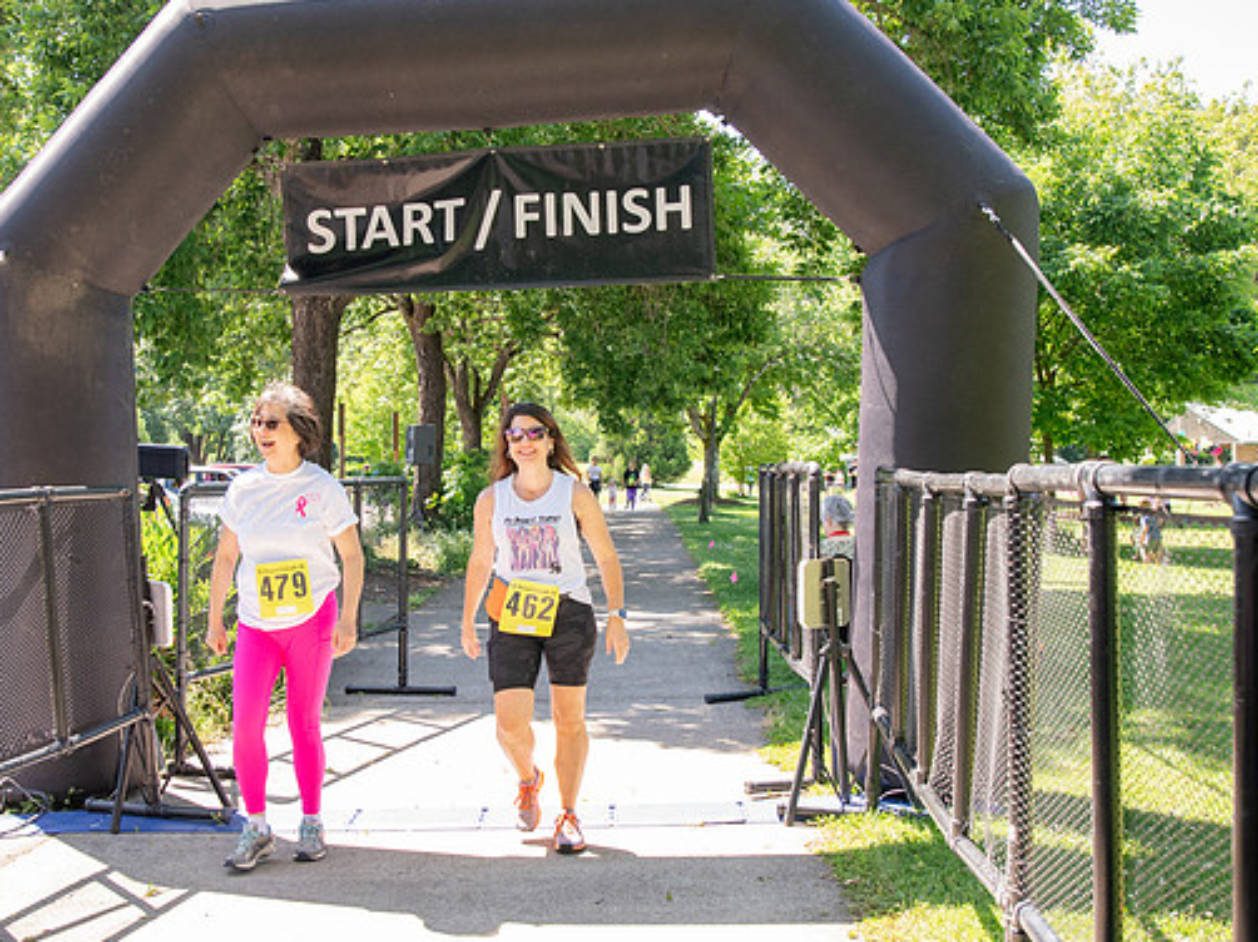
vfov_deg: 35.9
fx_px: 1453
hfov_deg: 46.8
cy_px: 471
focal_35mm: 40
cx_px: 584
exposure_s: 1/400
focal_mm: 24
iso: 500
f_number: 4
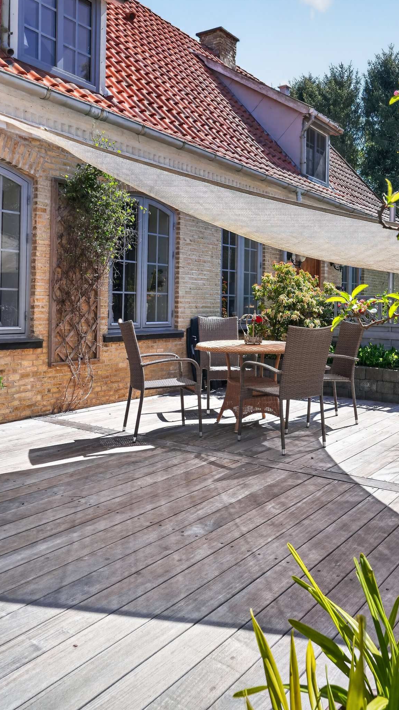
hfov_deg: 38.3
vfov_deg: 64.0
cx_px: 281
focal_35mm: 30
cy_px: 308
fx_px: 564
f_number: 9
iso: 400
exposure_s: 1/125
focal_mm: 23
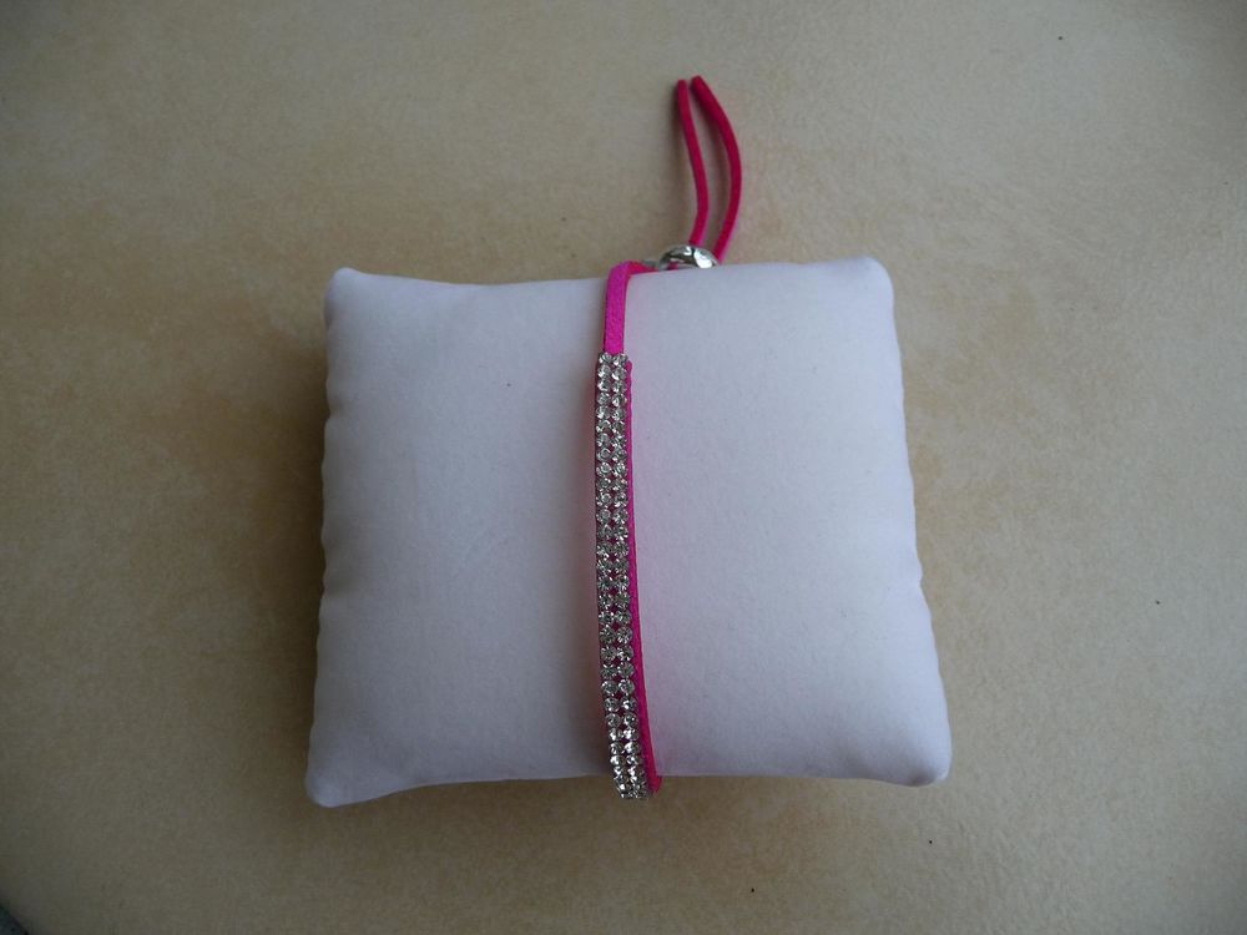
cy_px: 468
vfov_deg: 49.7
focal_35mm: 28
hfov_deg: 63.4
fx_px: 1009
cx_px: 624
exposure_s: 1/50
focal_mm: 4.7
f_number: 3.3
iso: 100
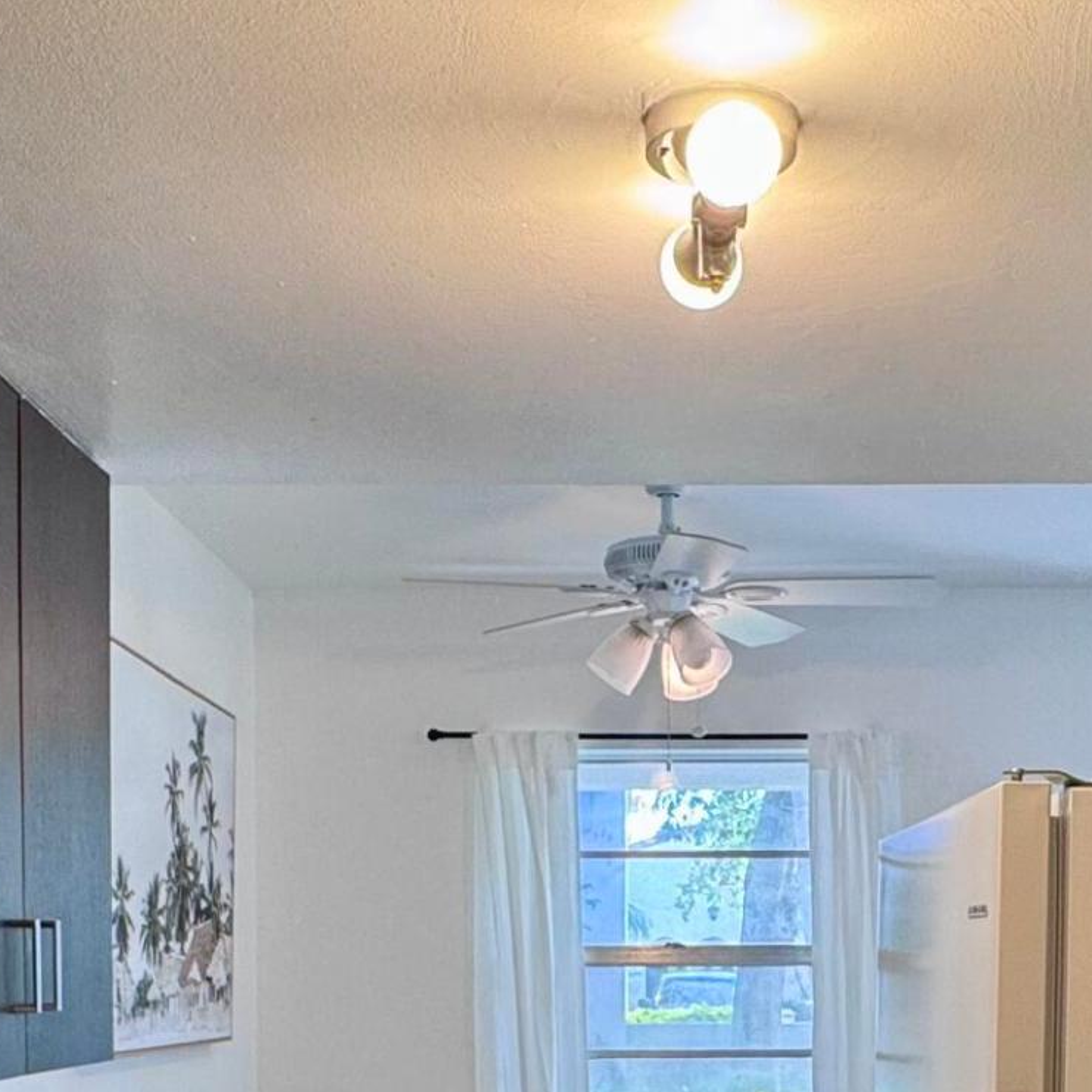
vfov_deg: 33.2
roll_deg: +0.4
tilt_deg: -2.5
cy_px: 1023
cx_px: 637
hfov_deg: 35.3
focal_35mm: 48
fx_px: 1713
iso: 100
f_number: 2.2
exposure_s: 1/120
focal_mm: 2.22
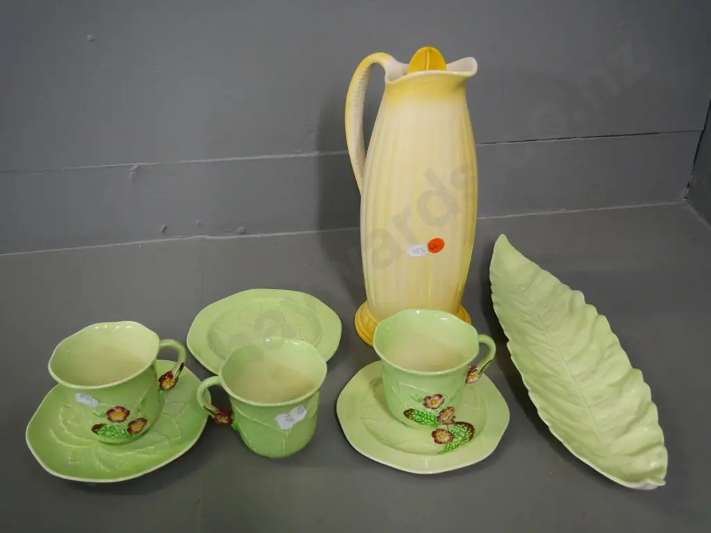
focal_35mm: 40
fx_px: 822
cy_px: 266
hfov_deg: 46.8
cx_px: 356
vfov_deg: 36.0
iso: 3200
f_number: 4.7
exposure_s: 1/200
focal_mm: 20
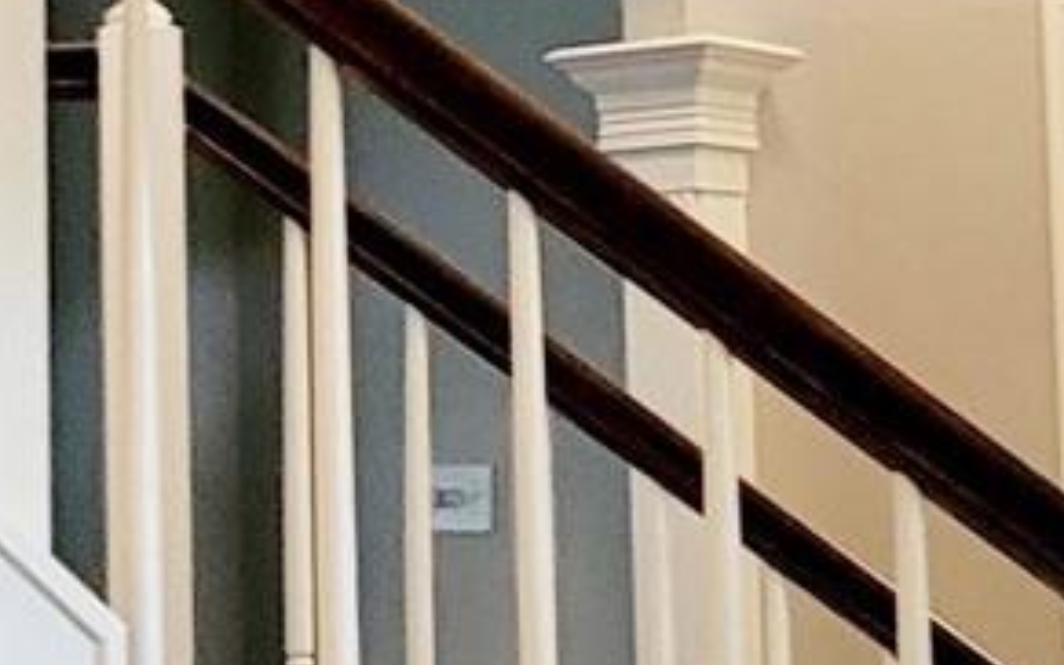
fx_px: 2813
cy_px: 124
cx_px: 636
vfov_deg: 13.4
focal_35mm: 97
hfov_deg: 21.4
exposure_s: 1/30
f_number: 2.2
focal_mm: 2.2
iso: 320
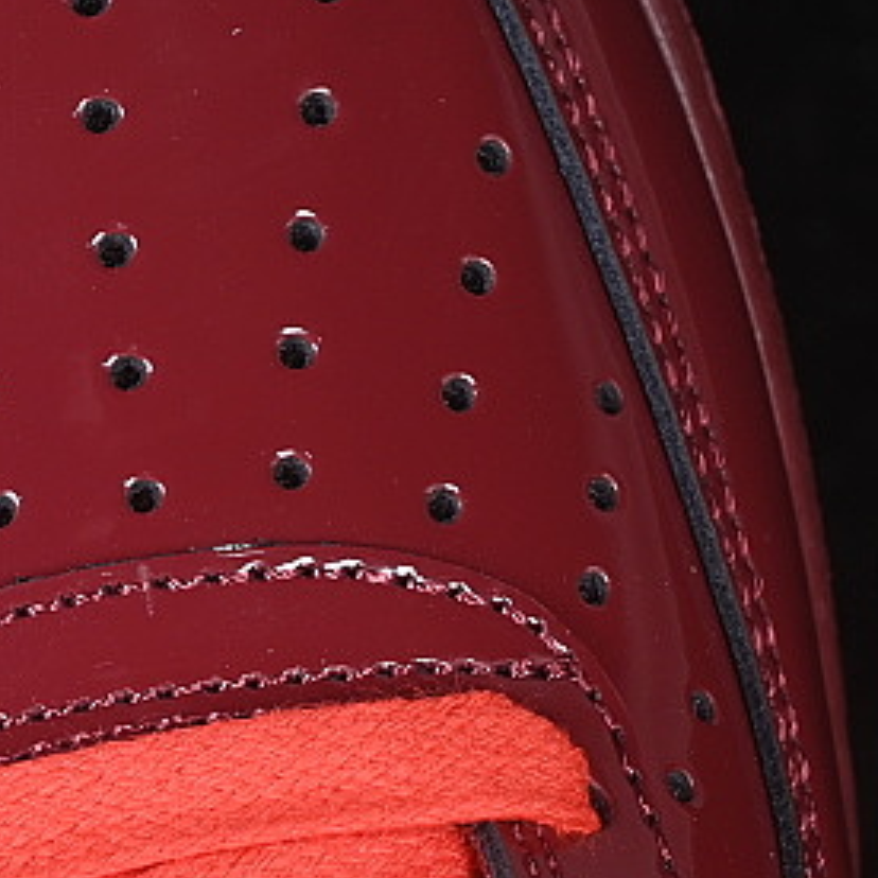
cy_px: 598
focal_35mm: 249
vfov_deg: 7.0
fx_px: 7145
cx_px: 54
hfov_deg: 7.0
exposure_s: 1/60
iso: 160
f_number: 6.3
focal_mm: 50
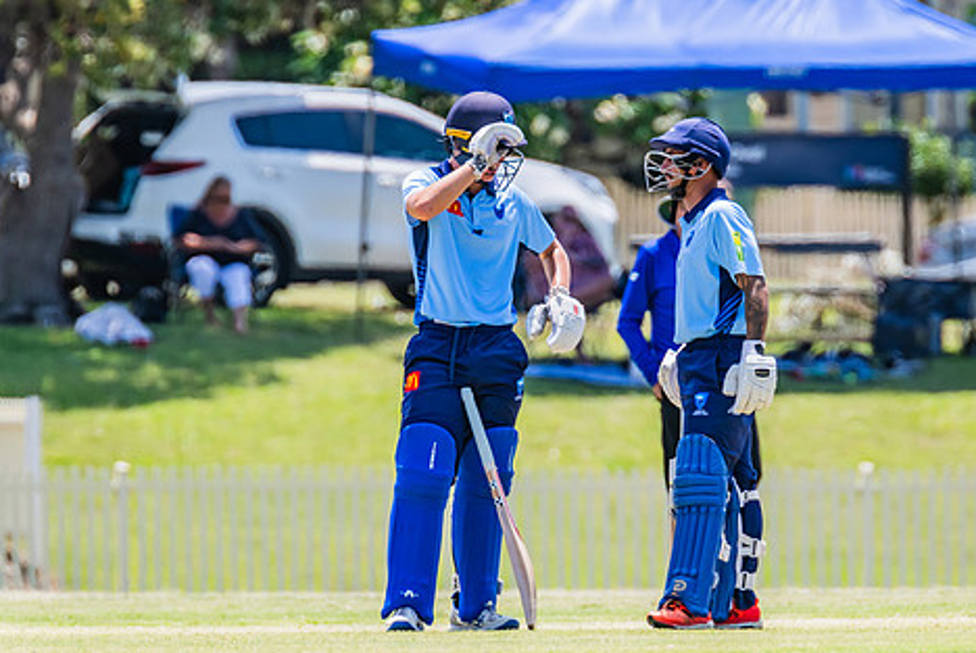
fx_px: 20162
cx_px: 565
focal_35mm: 743
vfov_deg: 1.9
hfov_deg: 2.8
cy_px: 285
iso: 800
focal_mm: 600
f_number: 8
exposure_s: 1/2000
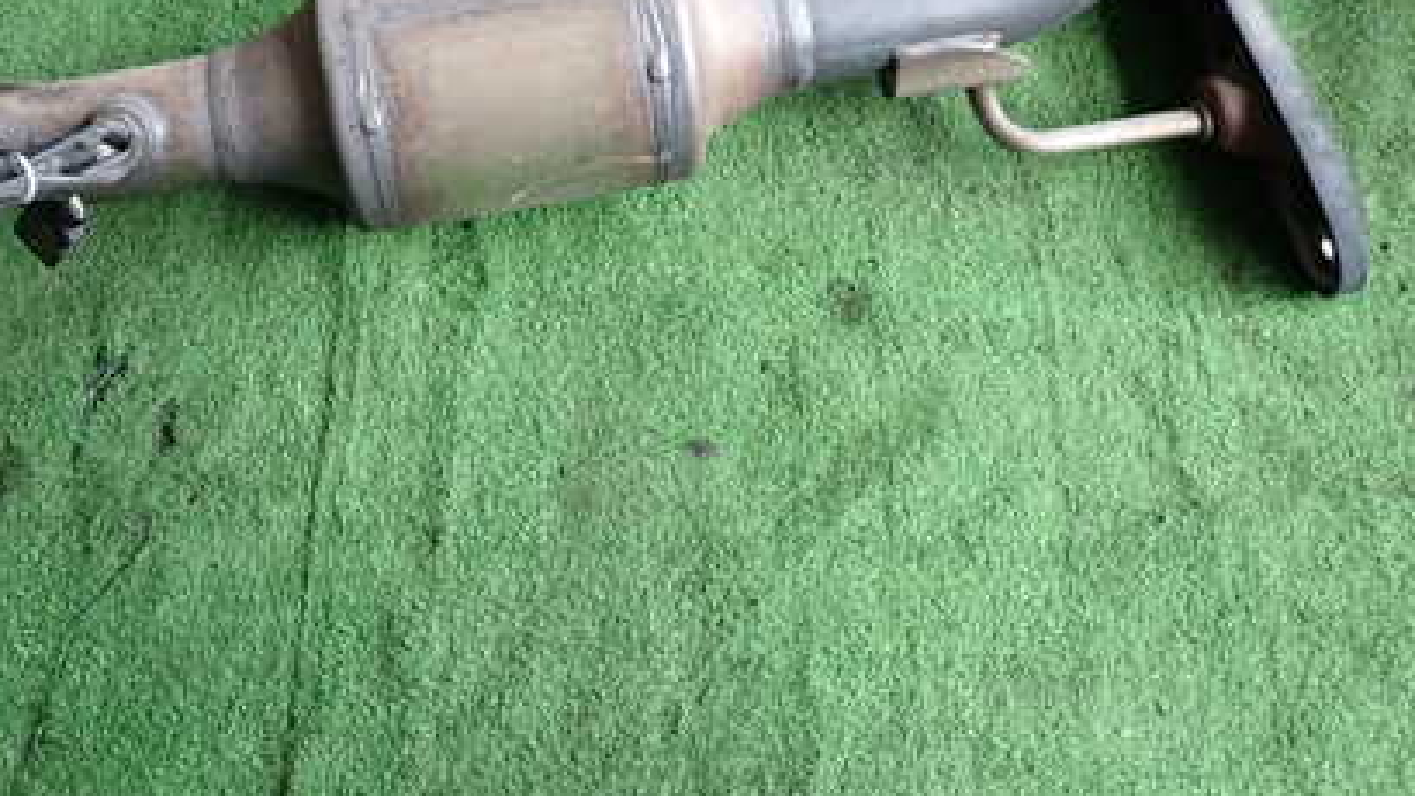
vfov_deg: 29.0
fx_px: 1501
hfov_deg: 49.6
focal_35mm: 40
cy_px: 156
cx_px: 471
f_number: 2
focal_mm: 4.5
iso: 100
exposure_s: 1/200
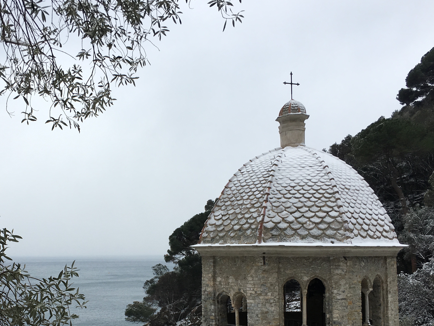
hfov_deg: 40.7
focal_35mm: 46
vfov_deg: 30.9
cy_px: 246
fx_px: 577
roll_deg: +0.2
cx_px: 146
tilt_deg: +0.6
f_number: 2.2
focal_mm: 4.15
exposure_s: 1/368
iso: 25
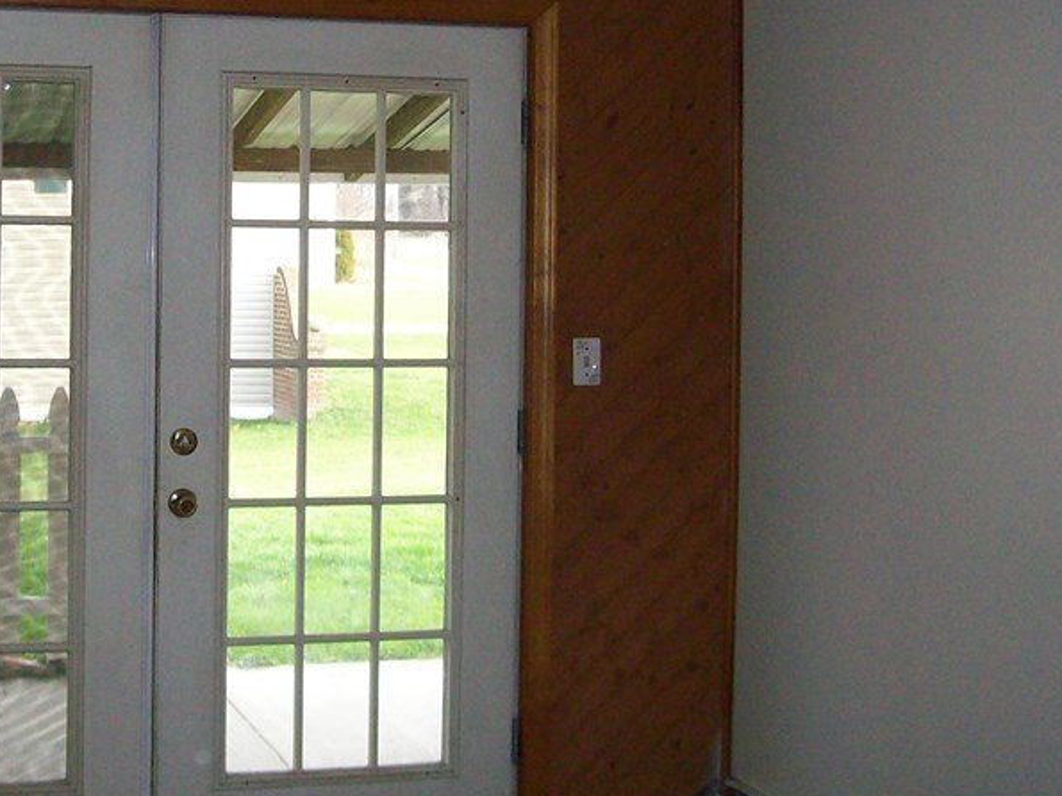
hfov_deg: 30.5
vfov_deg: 23.5
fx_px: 1902
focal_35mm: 62
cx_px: 221
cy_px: 243
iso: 200
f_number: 2.7
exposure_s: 1/77.6
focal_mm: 6
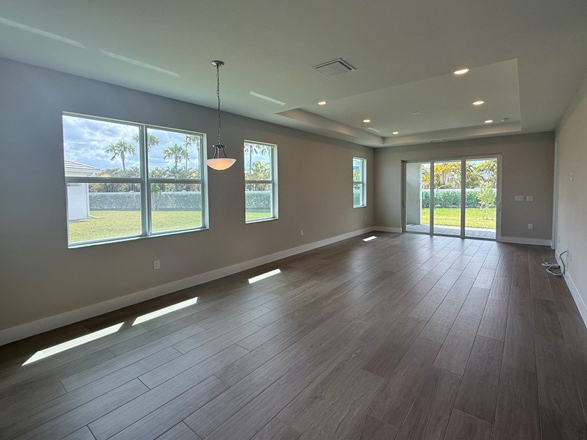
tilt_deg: -2.5
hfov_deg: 91.0
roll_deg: +1.3
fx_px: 288
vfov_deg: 74.5
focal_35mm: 17
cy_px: 199
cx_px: 301
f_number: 2.2
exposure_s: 1/252
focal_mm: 2.22
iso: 64
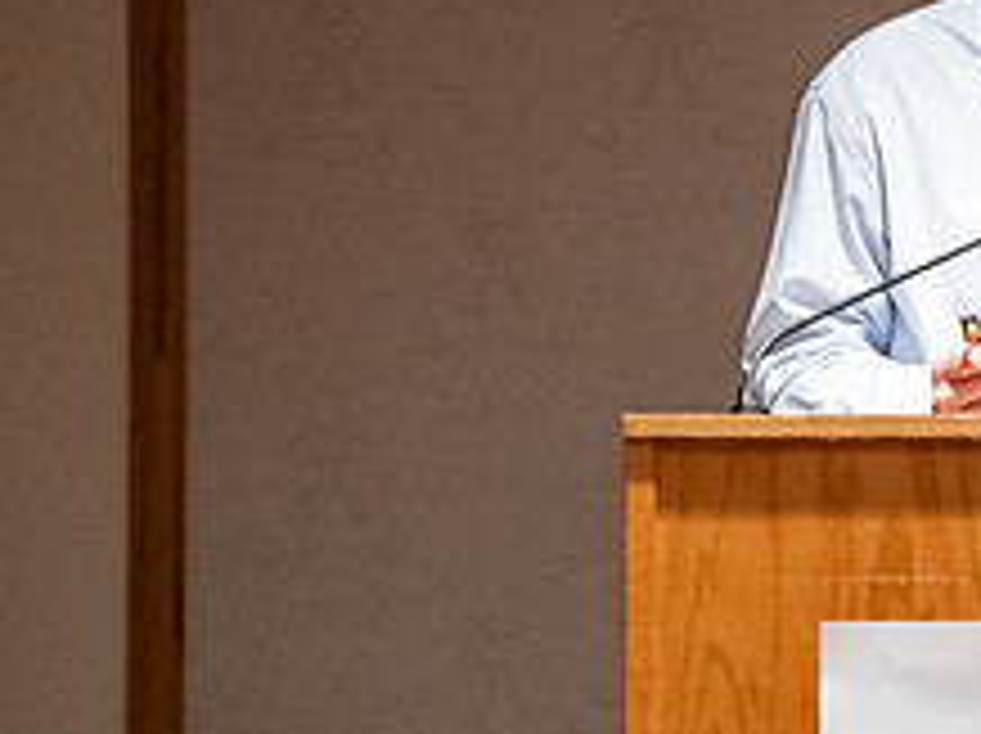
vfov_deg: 3.1
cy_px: 340
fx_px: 13418
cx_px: 1017
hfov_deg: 4.2
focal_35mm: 474
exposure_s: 1/160
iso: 4000
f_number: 3.2
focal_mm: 185
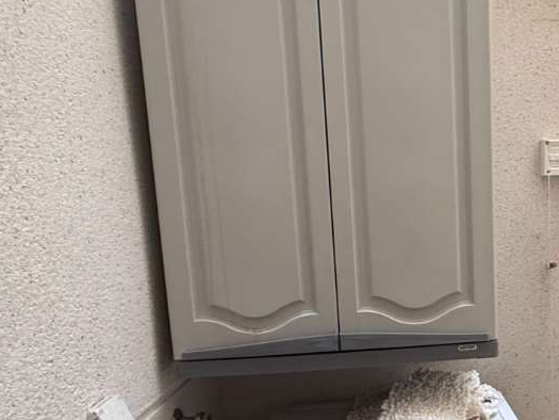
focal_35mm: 40
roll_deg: +2.8
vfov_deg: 35.7
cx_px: 454
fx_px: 646
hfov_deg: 44.3
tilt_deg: -7.9
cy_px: 270
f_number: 2.2
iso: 250
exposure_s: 1/50
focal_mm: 2.22
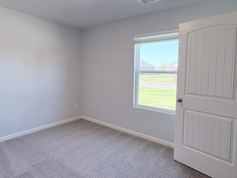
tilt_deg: -1.9
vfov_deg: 58.7
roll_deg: -1.0
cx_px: 96
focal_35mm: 23
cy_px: 77
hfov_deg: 73.2
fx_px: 157
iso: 160
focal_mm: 2.22
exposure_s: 1/120
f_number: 2.2
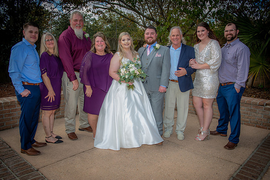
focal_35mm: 29
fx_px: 217
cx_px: 135
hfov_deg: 63.7
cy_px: 90
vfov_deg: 44.9
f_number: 5
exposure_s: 1/160
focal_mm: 29
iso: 50
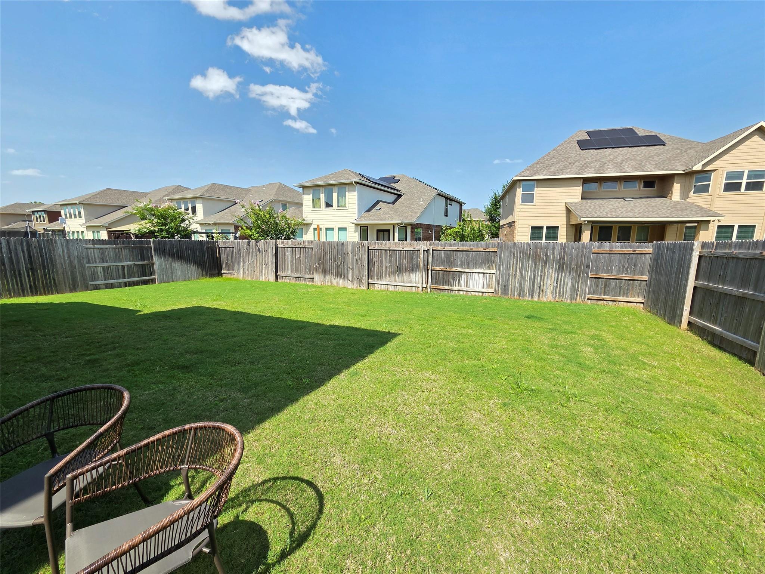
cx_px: 382
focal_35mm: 13
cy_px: 287
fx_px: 287
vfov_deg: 89.9
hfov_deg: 106.2
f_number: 2.2
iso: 50
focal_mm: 2.2
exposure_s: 1/1108
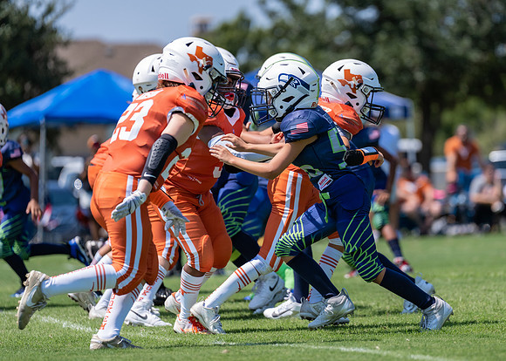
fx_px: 3884
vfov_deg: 5.3
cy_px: 165
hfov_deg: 7.4
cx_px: 338
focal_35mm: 270
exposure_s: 1/2000
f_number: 2.8
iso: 160
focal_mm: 200
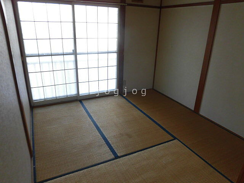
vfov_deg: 56.8
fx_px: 169
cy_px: 92
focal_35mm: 24
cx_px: 122
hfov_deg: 71.6
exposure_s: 1/100
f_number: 3.1
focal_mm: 4.3
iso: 100
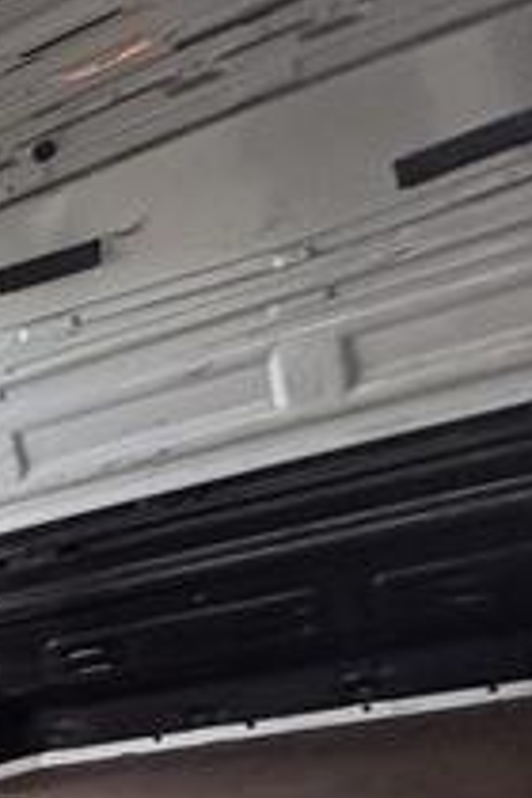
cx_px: -790
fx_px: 1374
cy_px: 897
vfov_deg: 29.0
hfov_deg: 14.0
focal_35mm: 62
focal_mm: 2.22
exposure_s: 1/281
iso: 64
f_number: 2.2
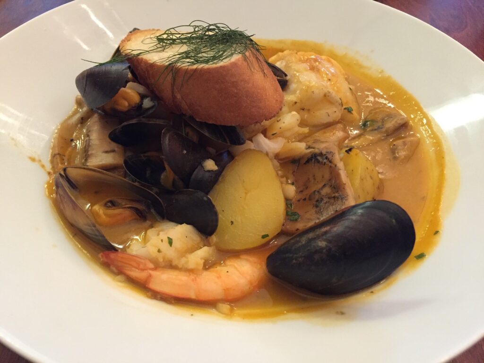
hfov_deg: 61.7
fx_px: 405
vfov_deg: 48.2
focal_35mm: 29
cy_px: 182
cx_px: 242
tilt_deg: -46.9
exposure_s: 1/17
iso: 320
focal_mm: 4.15
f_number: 2.2
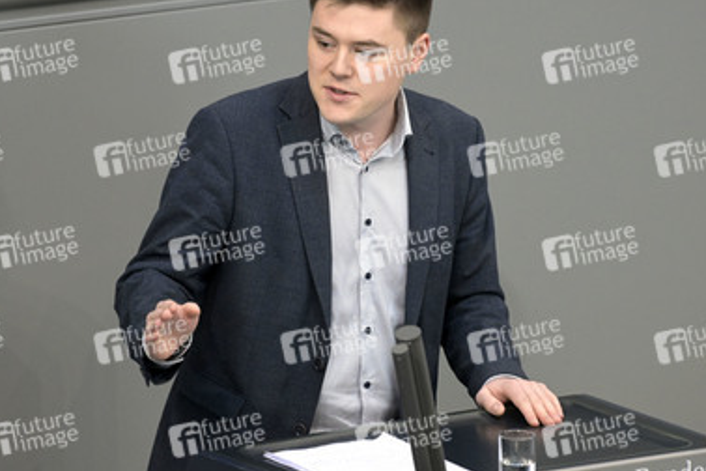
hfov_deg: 4.2
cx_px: 354
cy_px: 202
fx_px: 9589
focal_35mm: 489
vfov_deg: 2.8
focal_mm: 410
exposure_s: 1/320
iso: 8000
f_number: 5.6
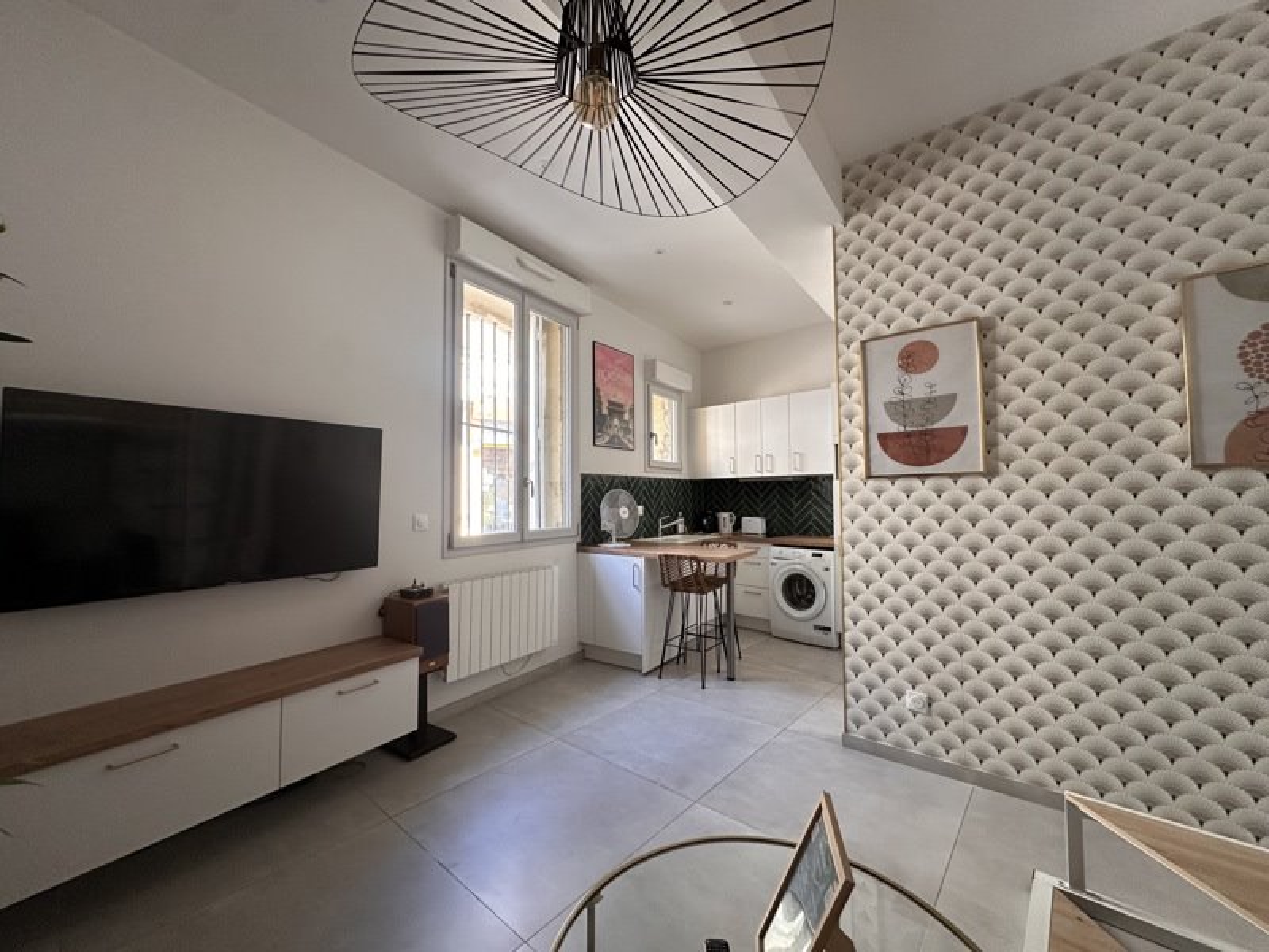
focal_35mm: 14
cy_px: 476
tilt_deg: +2.8
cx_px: 634
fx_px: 513
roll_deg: +0.0
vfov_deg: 85.7
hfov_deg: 102.1
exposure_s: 1/100
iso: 160
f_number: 2.2
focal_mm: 2.22
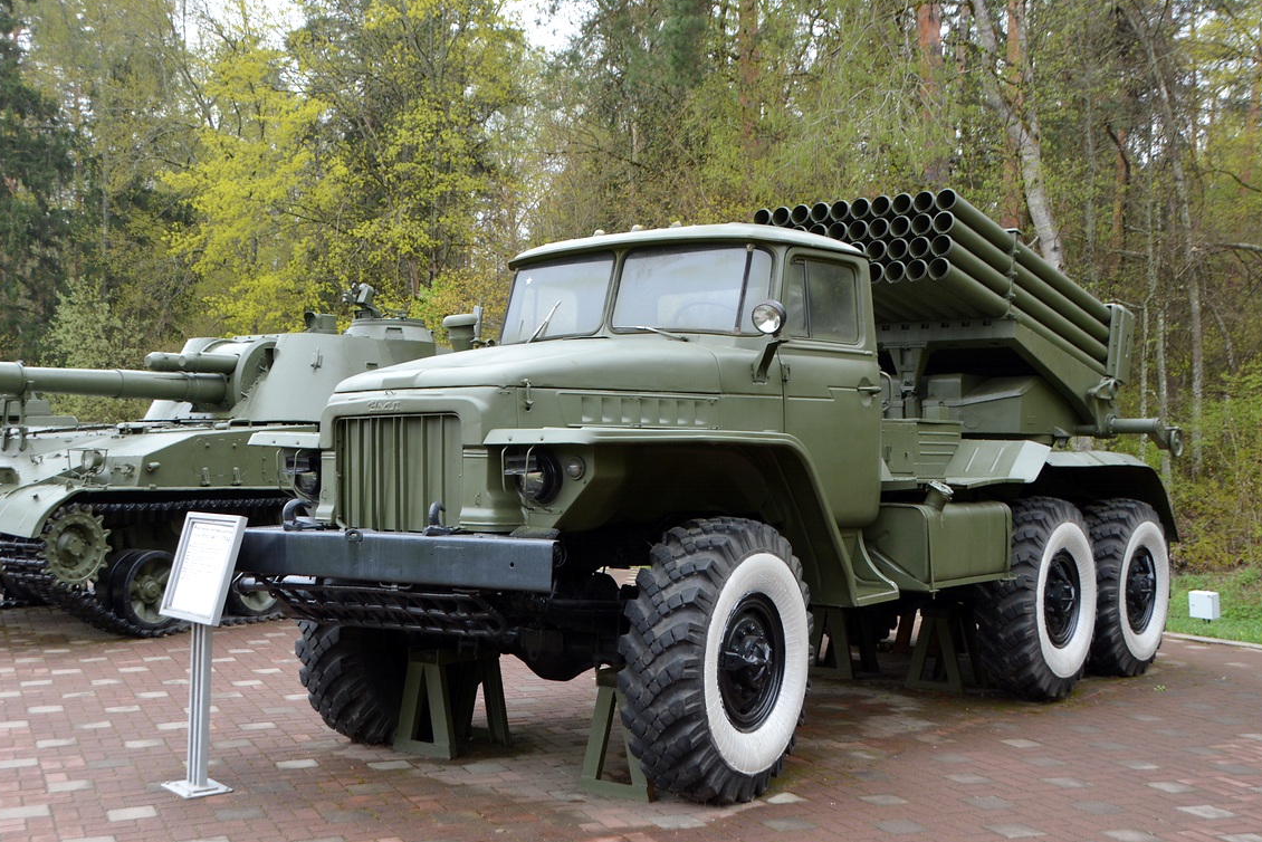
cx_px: 642
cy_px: 439
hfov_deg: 54.4
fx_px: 1227
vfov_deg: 37.9
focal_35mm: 35
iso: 360
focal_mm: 22
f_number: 5.6
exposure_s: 1/125
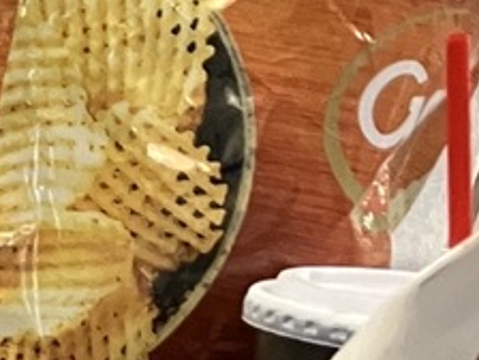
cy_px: 529
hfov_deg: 8.1
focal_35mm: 200
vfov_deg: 7.3
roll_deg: -5.2
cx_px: -1088
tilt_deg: -14.3
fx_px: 2768
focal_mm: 3.99
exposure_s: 1/60
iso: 125
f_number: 1.8
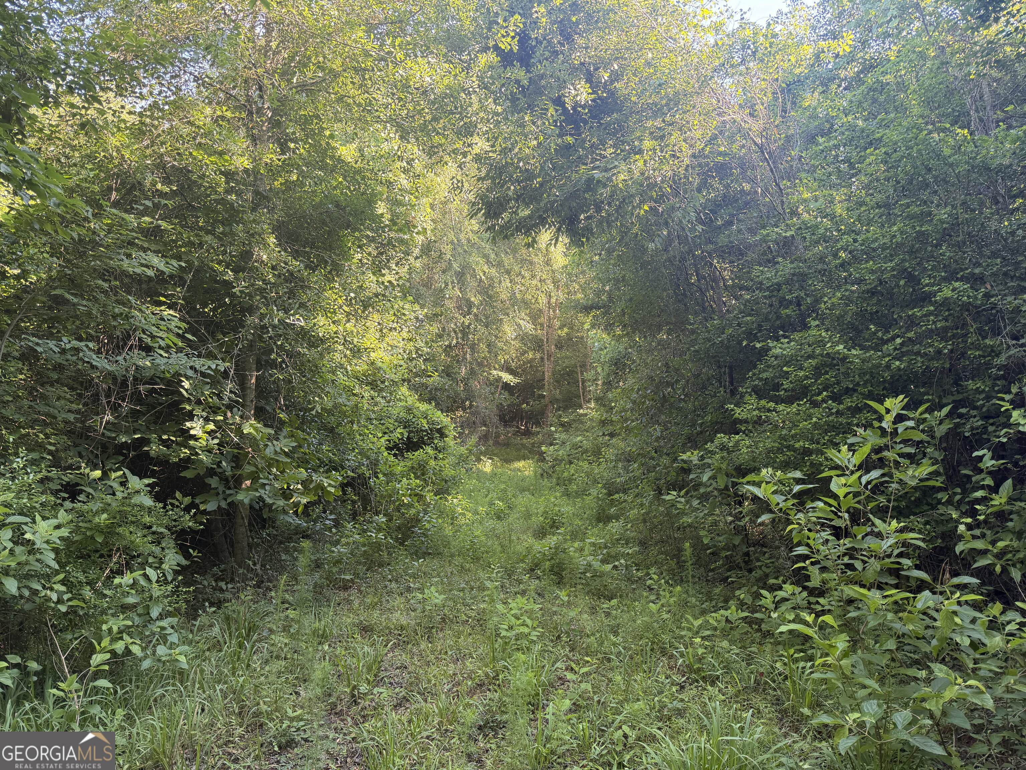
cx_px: 513
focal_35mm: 24
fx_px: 711
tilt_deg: +4.2
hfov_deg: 71.6
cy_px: 385
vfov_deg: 56.8
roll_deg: -1.6
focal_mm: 6.76
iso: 80
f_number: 1.78
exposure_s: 1/121
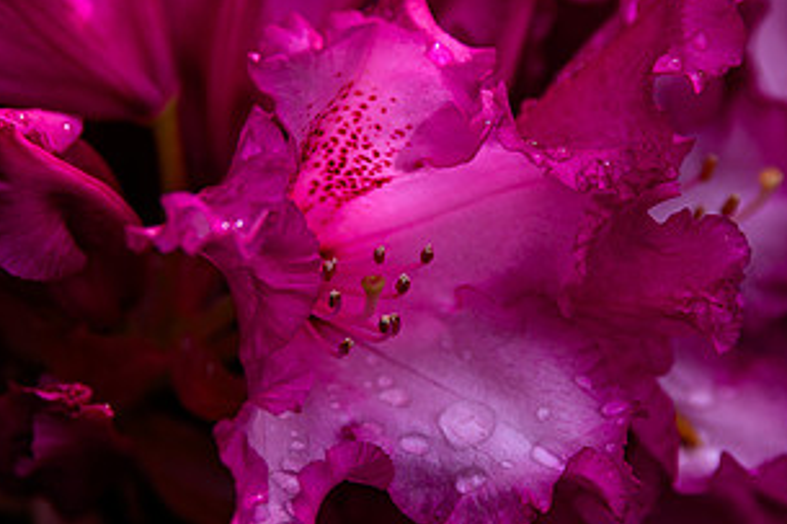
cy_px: 196
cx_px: 397
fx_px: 12454
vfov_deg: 2.4
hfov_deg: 3.6
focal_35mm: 570
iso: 200
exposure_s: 1/250
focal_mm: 300
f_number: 7.1
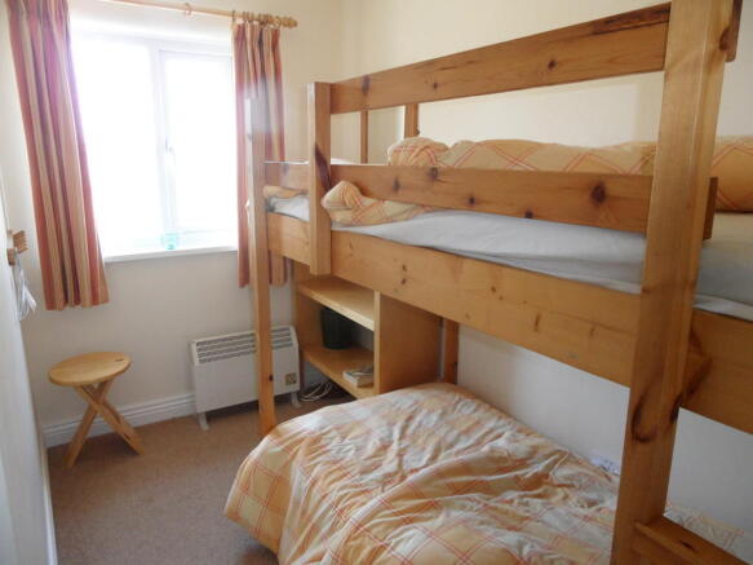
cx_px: 376
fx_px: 522
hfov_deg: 71.6
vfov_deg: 56.8
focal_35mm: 24
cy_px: 282
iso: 200
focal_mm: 3.9
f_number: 3.2
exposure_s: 1/30
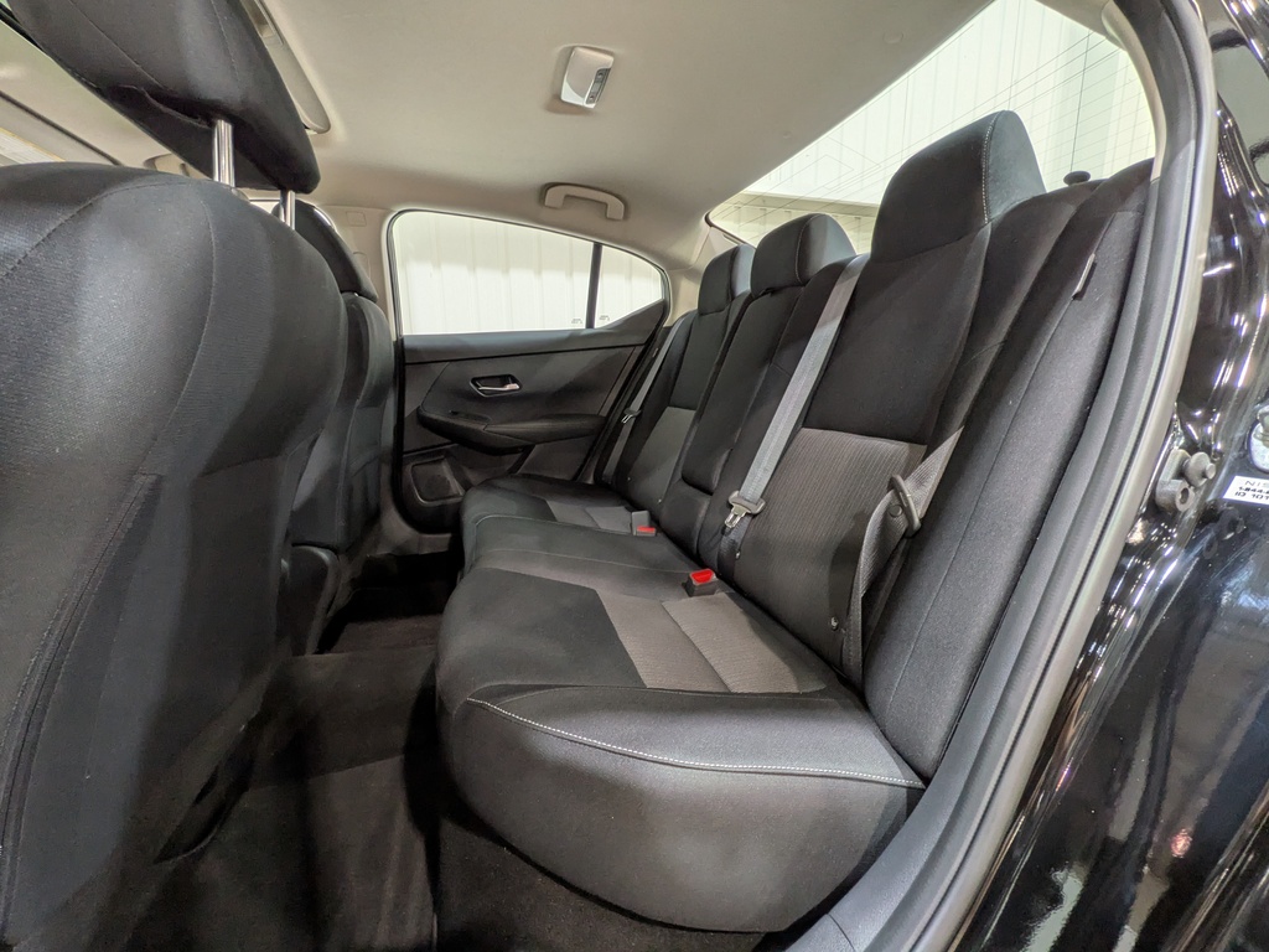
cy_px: 476
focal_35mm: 14
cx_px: 634
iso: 76
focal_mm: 1.83
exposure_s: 1/24
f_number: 2.2
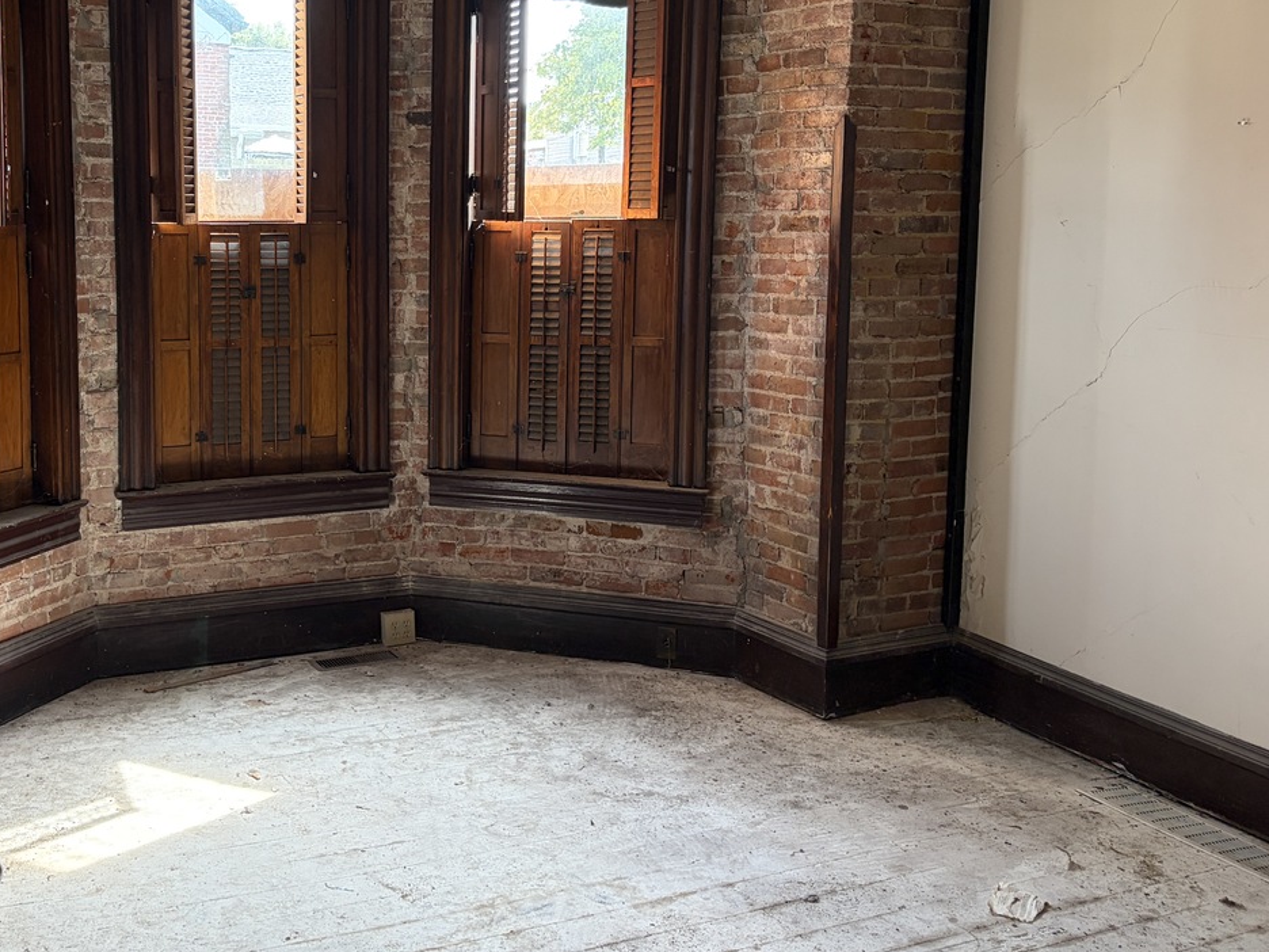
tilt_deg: -2.9
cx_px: 358
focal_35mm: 40
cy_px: 339
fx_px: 1466
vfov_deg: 35.7
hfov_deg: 45.6
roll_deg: +1.6
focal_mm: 5.96
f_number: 1.6
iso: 125
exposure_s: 1/73
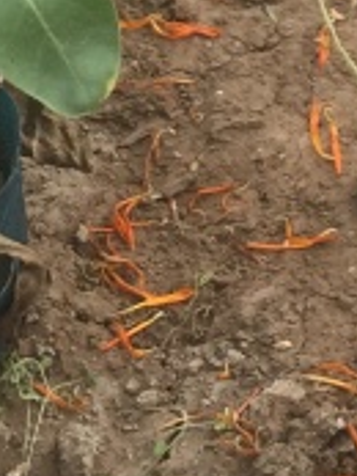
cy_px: -227
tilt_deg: -45.0
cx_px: 769
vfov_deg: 10.7
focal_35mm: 179
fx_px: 2458
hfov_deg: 7.9
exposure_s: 1/760
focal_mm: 4.15
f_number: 2.2
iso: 32
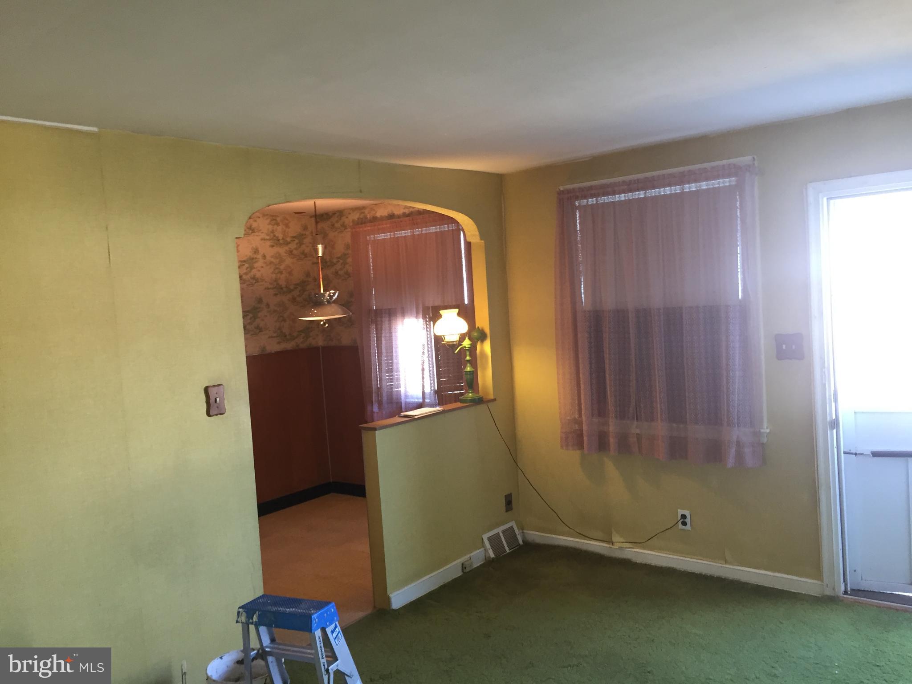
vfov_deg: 48.2
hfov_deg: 61.7
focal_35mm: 29
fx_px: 764
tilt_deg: -1.0
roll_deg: +3.4
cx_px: 456
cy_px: 342
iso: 100
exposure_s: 1/30
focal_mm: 4.15
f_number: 2.2
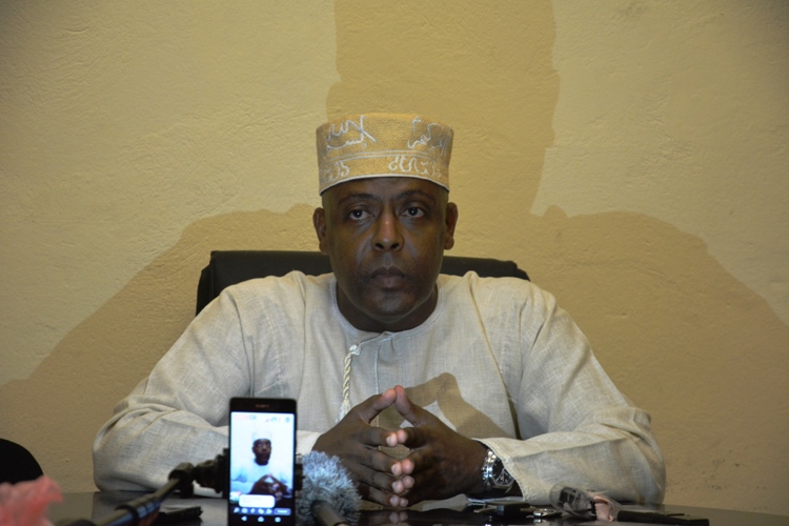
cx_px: 394
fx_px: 2794
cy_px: 263
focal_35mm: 128
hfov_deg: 16.1
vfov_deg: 10.8
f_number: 5.6
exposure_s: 1/30
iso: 1250
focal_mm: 85
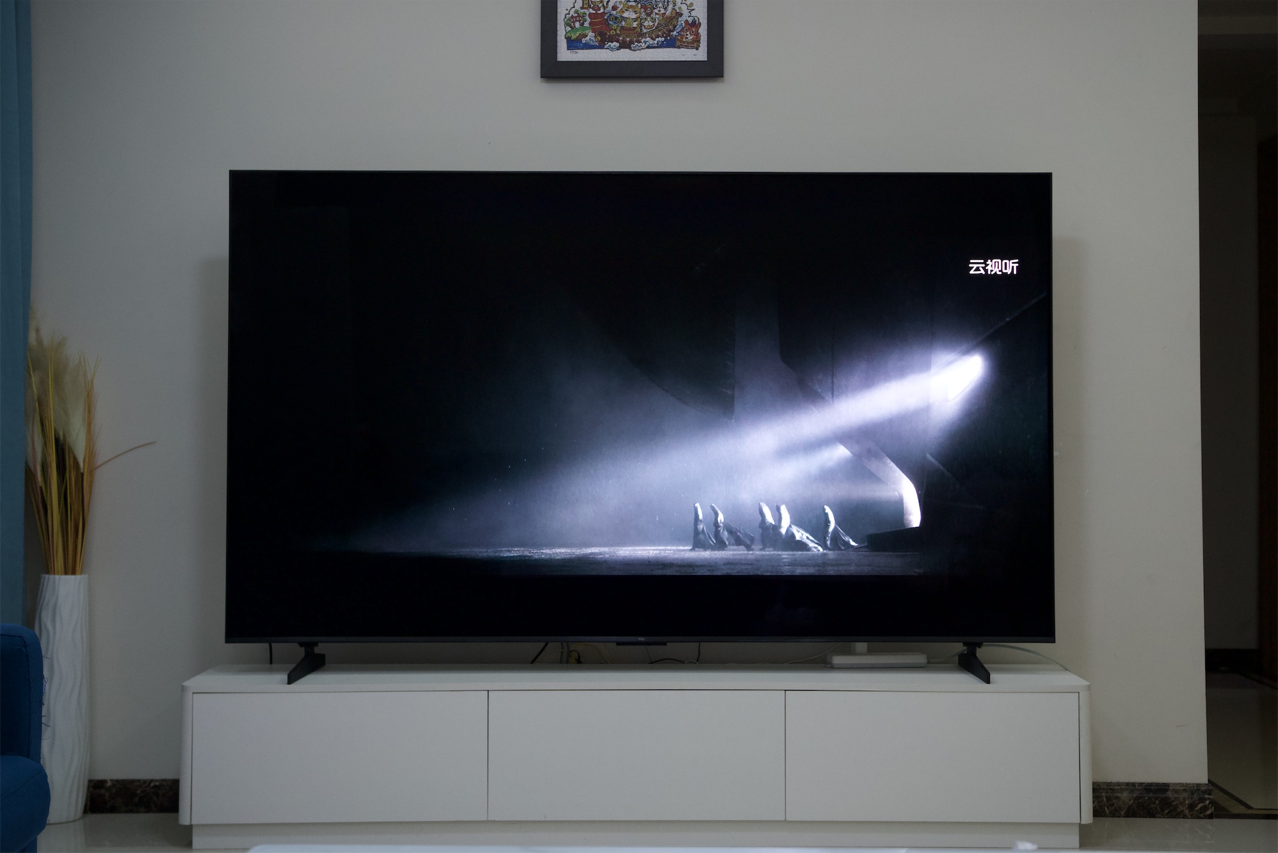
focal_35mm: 45
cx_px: 639
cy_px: 426
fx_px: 1598
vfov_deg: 29.9
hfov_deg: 43.6
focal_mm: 45
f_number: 4
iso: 2000
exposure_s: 1/160
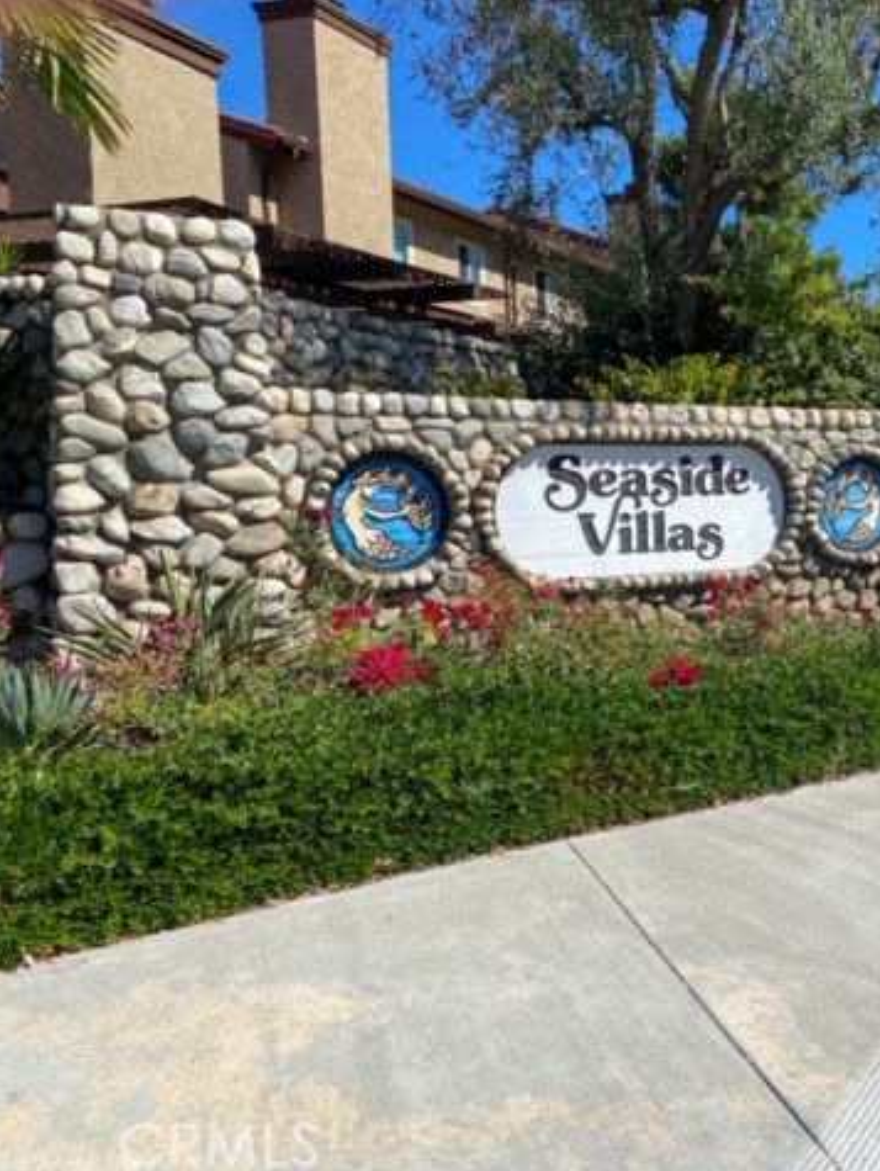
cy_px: 589
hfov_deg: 38.4
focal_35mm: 35
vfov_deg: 52.6
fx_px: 1185
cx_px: 767
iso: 32
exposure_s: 1/3000
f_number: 1.8
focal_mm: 4.25
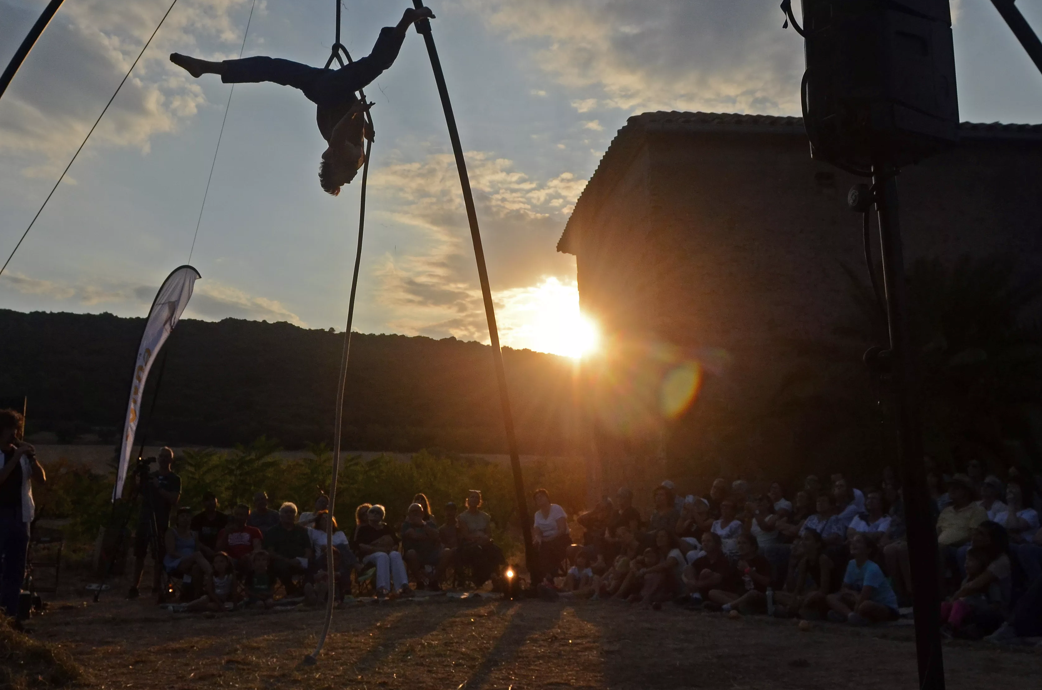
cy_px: 261
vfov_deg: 34.9
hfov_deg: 51.0
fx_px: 1090
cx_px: 479
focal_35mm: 38
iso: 400
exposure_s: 1/6400
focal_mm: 17
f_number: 5
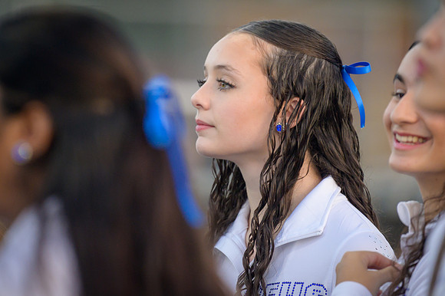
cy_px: 110
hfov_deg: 3.3
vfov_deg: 2.2
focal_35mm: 628
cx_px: 191
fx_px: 7762
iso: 4000
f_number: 5.6
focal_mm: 500
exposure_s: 1/800
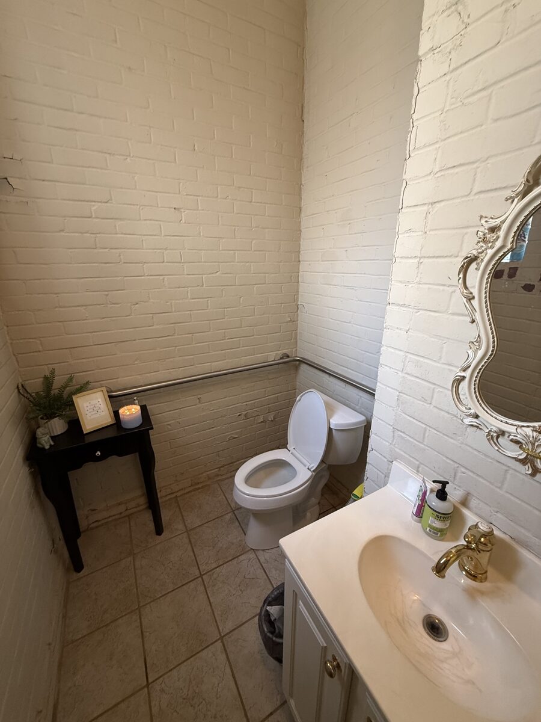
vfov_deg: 102.1
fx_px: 292
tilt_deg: -18.1
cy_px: 361
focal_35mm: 14
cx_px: 270
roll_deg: -0.6
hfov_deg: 85.7
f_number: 2.2
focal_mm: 2.22
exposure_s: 1/60
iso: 250
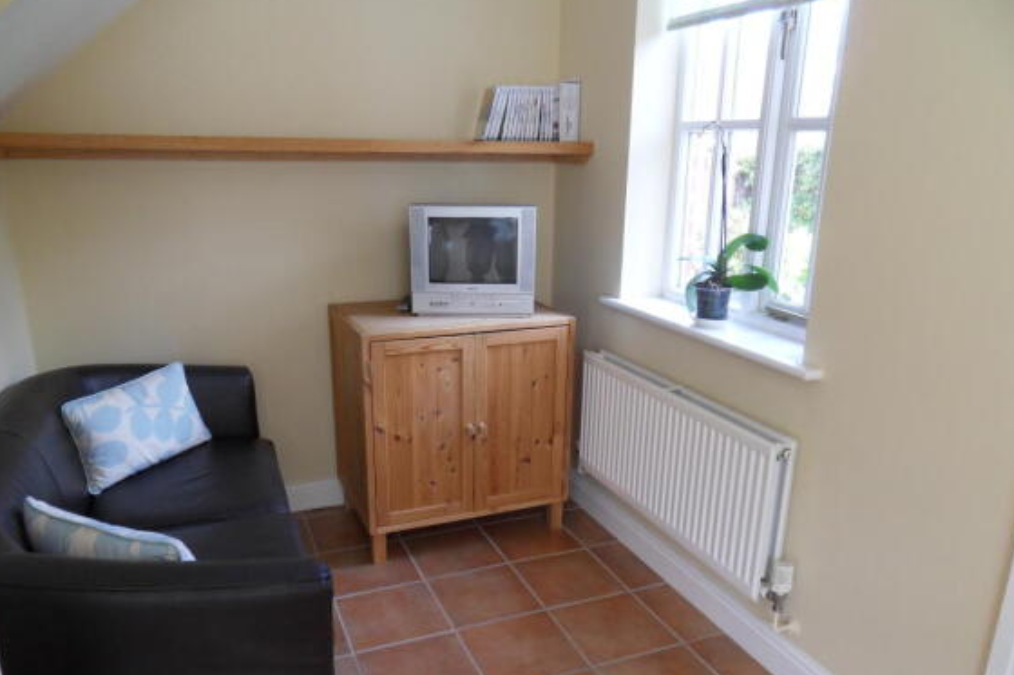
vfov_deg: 49.4
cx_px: 508
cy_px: 383
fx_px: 732
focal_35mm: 26
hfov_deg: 69.4
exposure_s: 1/30
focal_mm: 4.2
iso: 120
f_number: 3.3
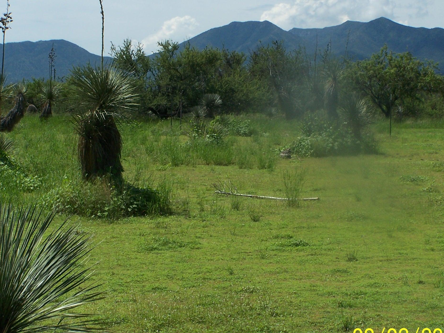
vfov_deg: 12.8
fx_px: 1488
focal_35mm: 116
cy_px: 183
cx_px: 223
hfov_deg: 17.0
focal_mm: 15.6
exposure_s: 1/500
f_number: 6.3
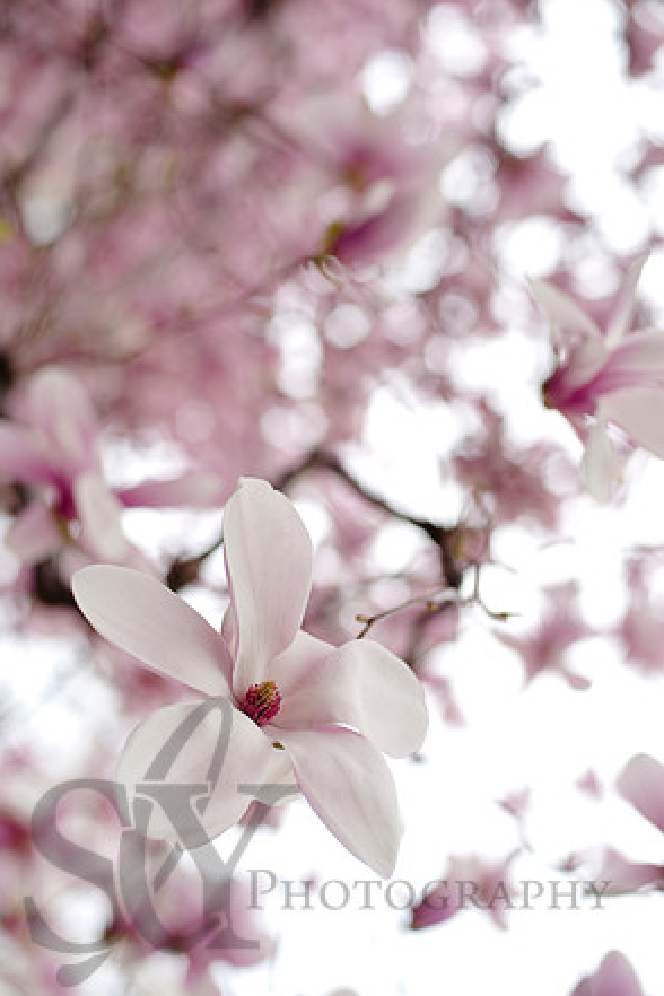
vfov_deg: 38.9
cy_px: 501
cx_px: 335
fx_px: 1411
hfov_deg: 26.5
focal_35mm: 51
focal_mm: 50
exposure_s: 1/640
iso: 100
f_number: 2.5
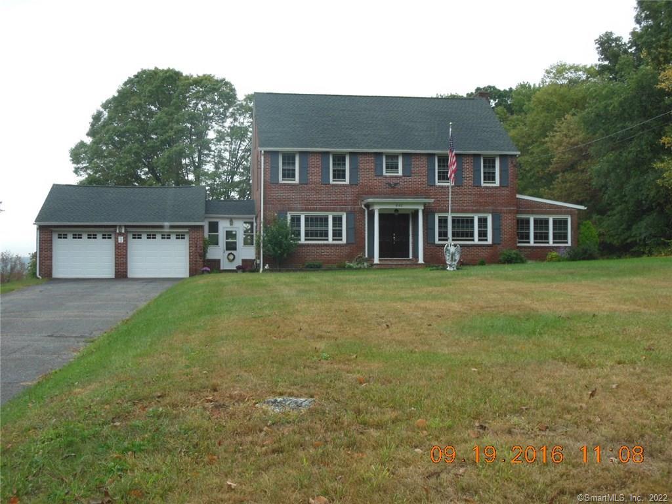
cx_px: 336
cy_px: 252
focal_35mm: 43
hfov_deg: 43.9
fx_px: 835
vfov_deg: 33.6
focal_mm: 7.7
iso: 125
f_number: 3.8
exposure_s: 1/125
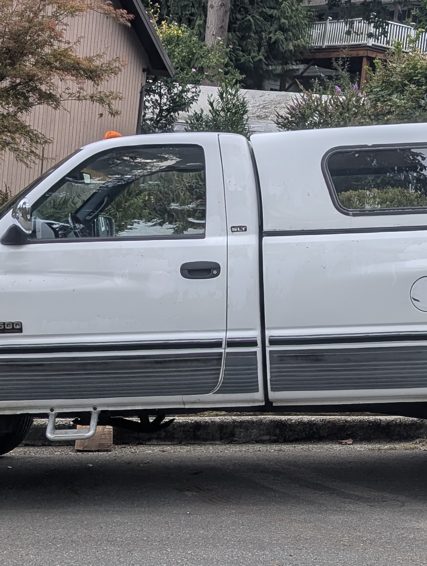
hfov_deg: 21.3
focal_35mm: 69
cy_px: 354
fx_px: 1132
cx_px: 290
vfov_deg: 28.0
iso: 19
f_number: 1.68
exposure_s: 1/25.1
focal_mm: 6.9
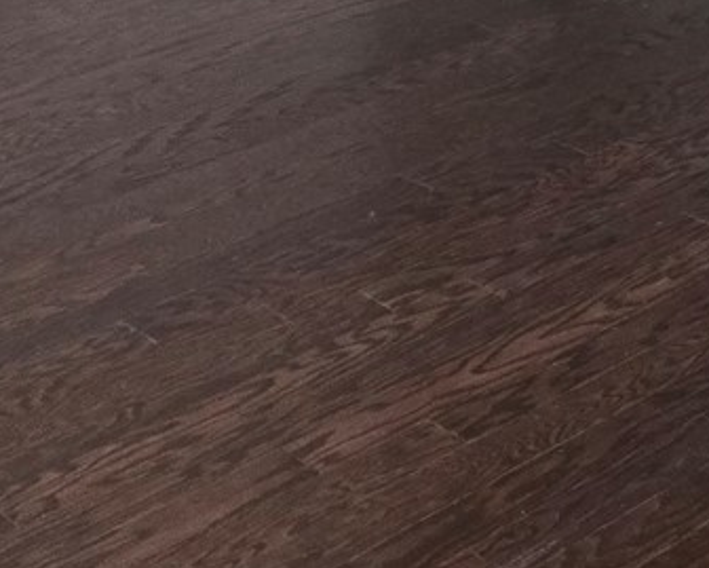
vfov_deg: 13.4
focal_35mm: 107
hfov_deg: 17.2
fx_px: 2246
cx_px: 840
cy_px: -336
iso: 500
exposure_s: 1/120
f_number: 1.8
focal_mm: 5.4
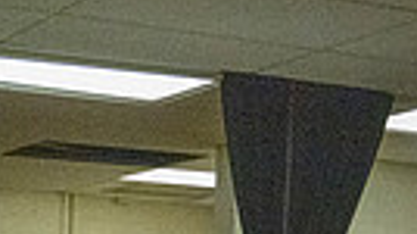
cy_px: 466
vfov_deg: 10.2
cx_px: -56
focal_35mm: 109
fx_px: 1204
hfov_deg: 18.8
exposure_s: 1/3200
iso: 32254
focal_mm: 24
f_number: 4
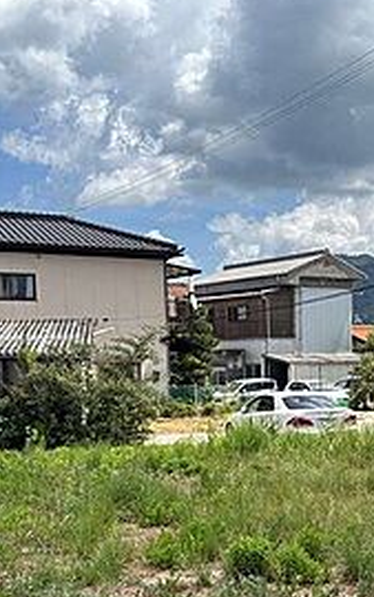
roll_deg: +2.1
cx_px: 268
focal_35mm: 58
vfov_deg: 34.3
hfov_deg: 22.2
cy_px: 455
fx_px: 945
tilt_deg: -5.1
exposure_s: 1/2778
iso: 50
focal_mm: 5.96
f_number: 1.6
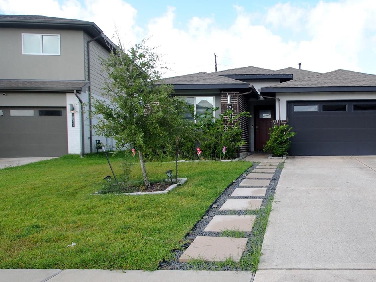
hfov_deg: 62.1
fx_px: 293
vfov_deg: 51.3
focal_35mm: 27
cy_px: 157
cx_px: 276
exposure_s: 1/250
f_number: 4.5
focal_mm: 12
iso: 100
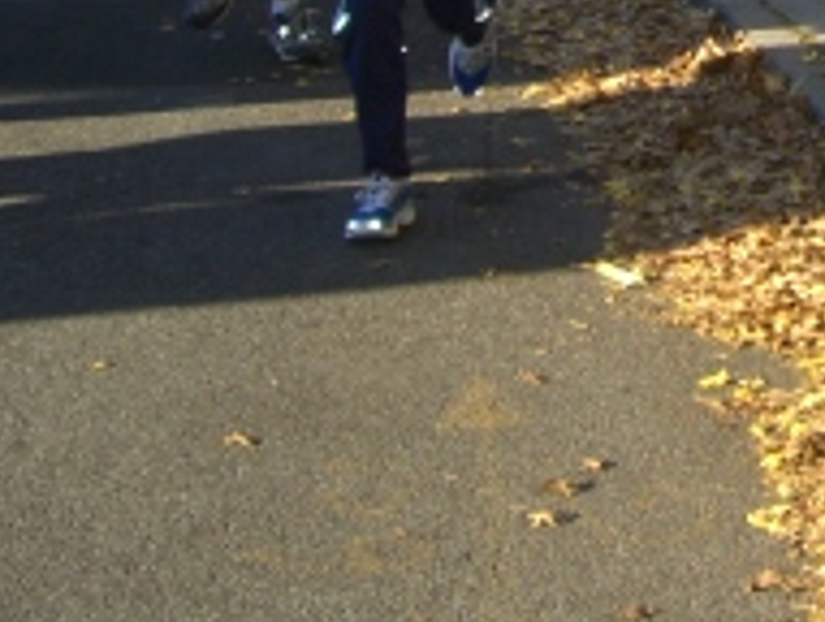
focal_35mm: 127
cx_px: 1101
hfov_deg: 14.8
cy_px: -311
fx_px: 3032
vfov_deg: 11.2
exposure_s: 1/250
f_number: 2.8
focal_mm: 7.9
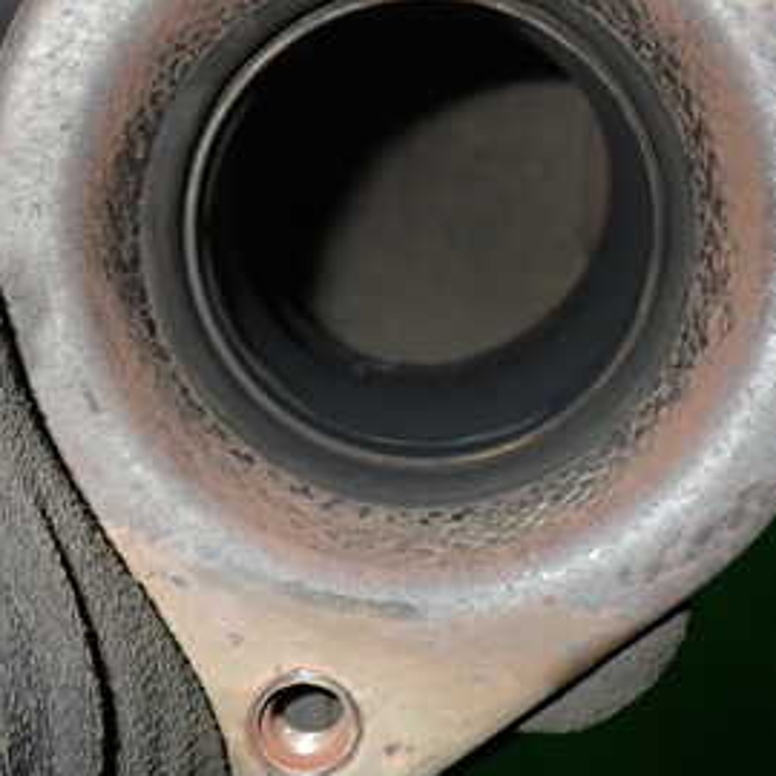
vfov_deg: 29.0
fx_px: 1496
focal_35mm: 59
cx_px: 440
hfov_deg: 29.0
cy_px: 299
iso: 320
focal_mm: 5.4
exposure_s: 1/30
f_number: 6.3
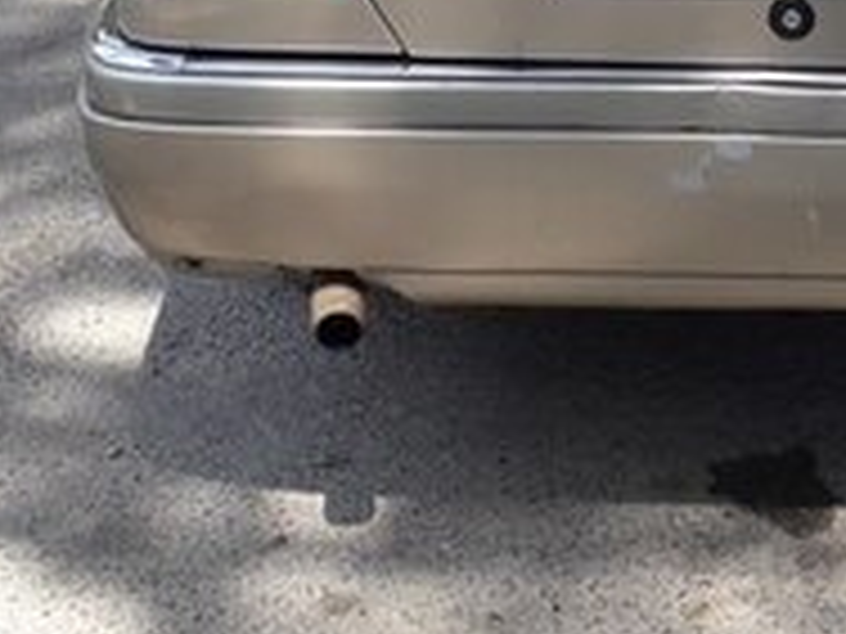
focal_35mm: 95
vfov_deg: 14.7
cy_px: -250
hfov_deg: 20.5
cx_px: 652
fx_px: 2322
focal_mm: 3.6
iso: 40
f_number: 1.9
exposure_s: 1/309
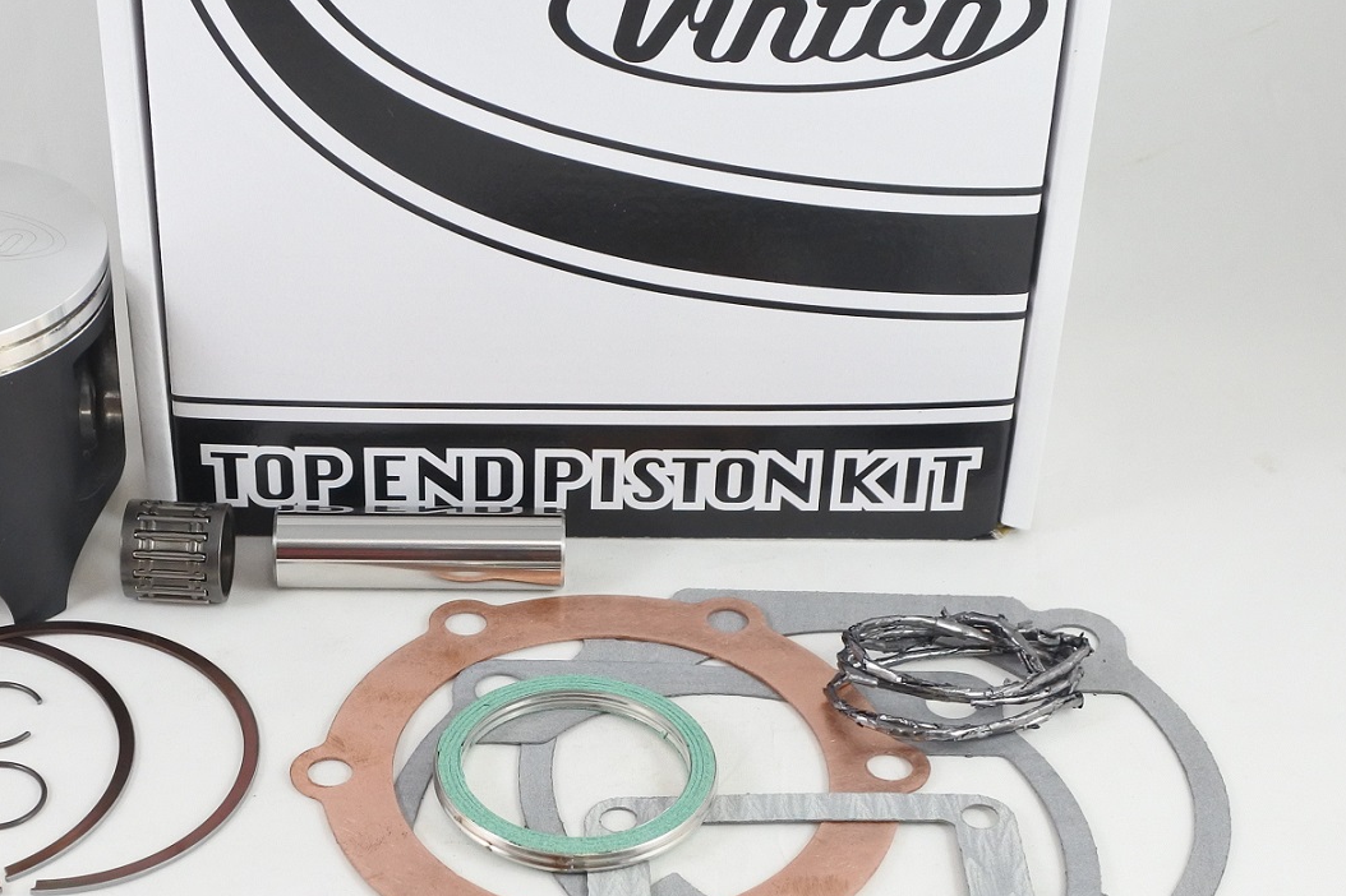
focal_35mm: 57
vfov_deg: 23.7
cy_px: 391
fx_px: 2130
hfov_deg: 34.7
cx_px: 438
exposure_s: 1/125
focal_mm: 13.1
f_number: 4
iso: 500
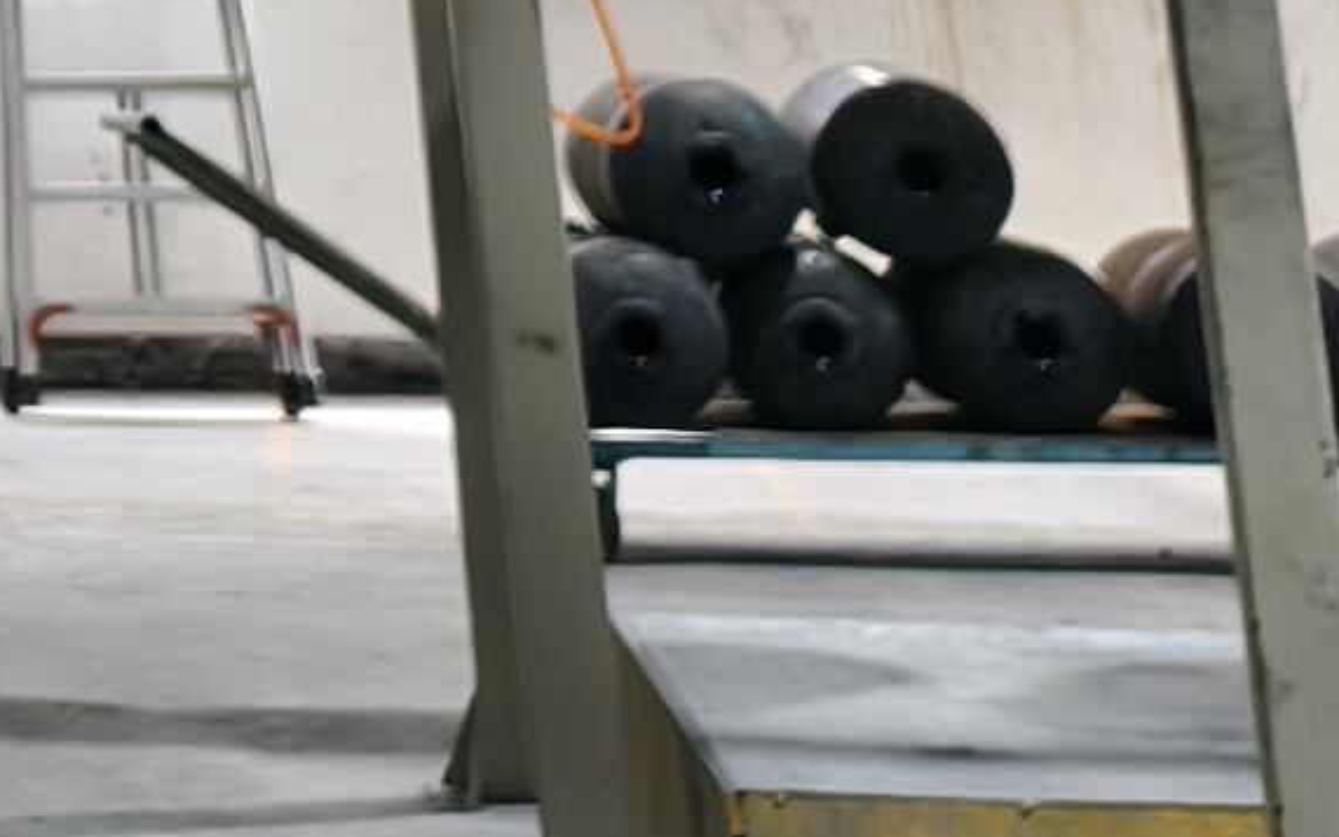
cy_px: -1585
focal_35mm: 175
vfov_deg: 6.8
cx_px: -2336
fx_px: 6387
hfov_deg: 9.8
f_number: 1.57
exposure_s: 1/100
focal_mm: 6.54
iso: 329
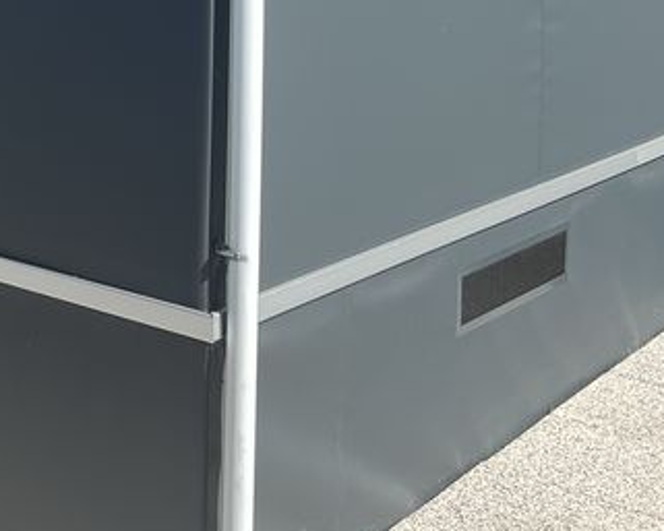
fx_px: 1553
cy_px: -200
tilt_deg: +0.1
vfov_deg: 17.9
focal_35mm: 79
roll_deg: -1.3
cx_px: -232
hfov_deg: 21.5
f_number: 1.5
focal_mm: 5.7
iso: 50
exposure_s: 1/1808
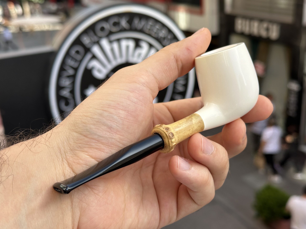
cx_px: 153
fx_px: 424
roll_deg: +2.9
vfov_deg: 30.3
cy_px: 114
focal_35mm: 48
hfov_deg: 39.7
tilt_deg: -20.2
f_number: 1.78
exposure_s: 1/836
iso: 64
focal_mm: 6.86
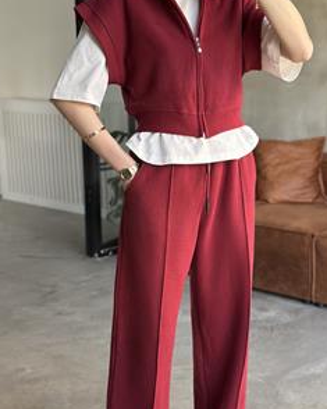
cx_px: 178
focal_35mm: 68
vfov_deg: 27.8
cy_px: 255
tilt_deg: -33.4
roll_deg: -1.5
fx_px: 823
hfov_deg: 22.5
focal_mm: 6.86
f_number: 1.78
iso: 320
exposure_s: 1/60
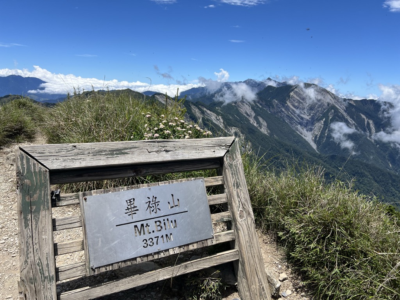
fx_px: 300
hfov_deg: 67.3
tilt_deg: -12.3
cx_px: 200
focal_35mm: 26
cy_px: 150
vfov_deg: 53.1
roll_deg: -1.8
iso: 50
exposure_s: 1/4274
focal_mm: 5.7
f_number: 1.5
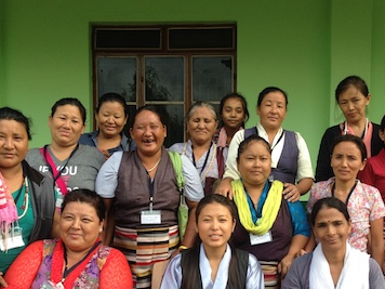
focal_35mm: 51
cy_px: 194
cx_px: 224
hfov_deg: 37.4
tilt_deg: -2.3
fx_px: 567
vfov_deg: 28.4
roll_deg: -1.6
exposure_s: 1/345
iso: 50
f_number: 2.4
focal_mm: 4.12
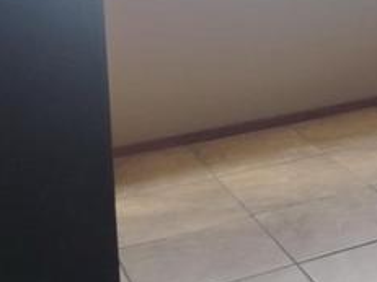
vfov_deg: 17.0
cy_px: -57
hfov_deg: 20.6
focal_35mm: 83
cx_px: 545
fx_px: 903
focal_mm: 5.25
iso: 211
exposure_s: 1/120
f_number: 1.75
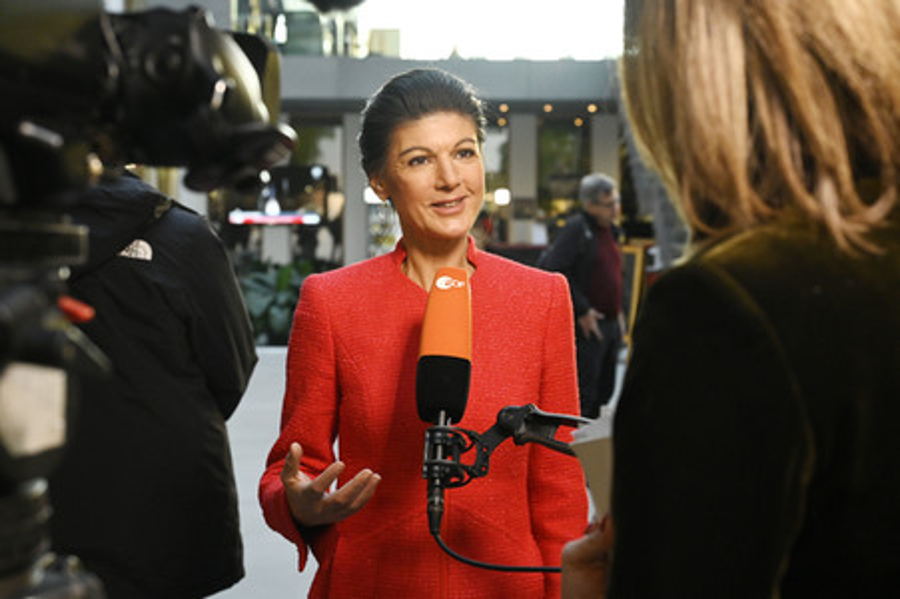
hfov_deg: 41.1
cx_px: 450
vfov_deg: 28.0
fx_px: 1199
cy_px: 300
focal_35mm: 48
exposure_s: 1/320
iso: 5000
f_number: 4.5
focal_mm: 48
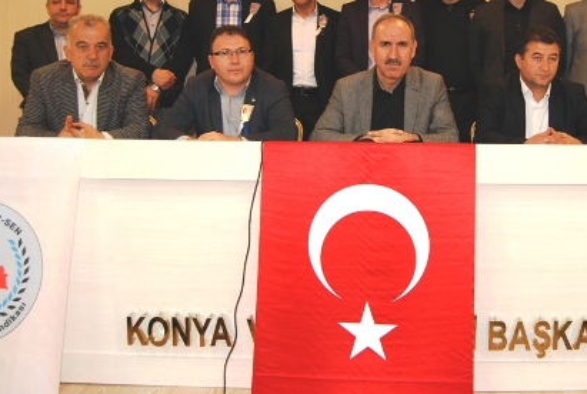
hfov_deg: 45.4
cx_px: 406
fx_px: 686
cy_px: 89
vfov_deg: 31.4
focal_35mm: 42
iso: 400
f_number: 4
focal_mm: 18
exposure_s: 1/60
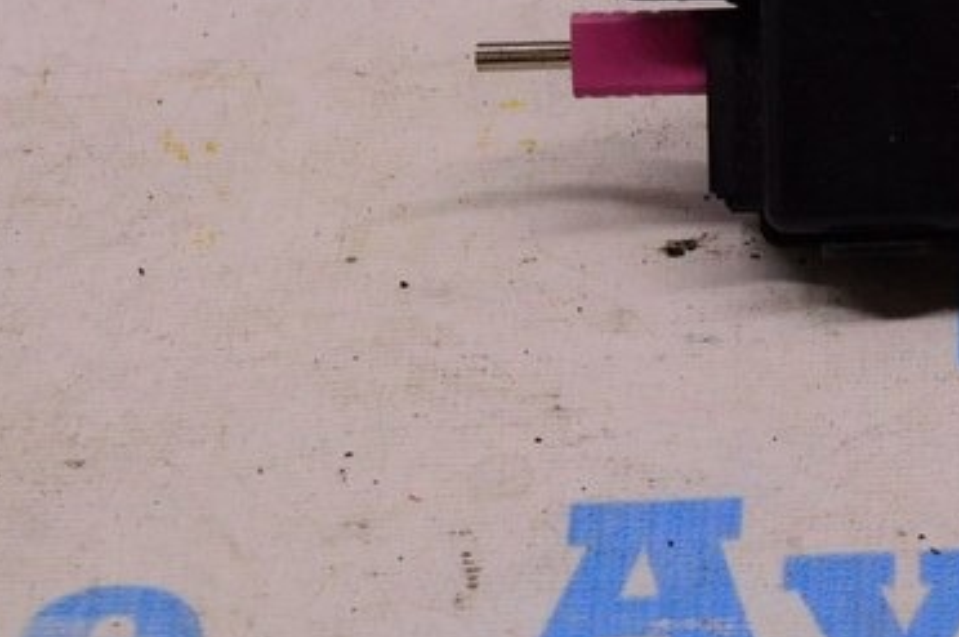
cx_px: 1219
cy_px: -12
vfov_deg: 6.0
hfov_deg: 8.9
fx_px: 6049
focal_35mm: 227
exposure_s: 1/125
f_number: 8
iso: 1600
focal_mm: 55
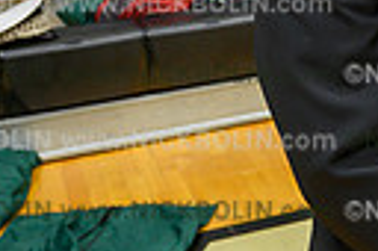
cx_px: 570
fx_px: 1143
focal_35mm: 109
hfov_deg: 17.0
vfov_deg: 11.9
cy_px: -133
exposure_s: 1/50
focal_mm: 24
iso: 800
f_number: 4.5
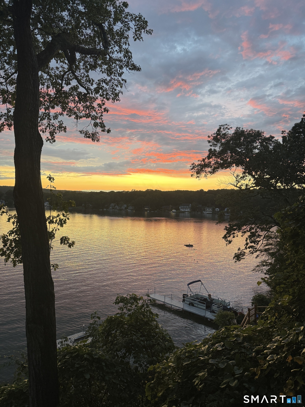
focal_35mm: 24
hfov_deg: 56.8
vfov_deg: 71.6
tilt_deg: -1.1
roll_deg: -3.5
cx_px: 152
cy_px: 204
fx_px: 282
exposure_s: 1/121
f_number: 1.78
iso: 200
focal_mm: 6.76
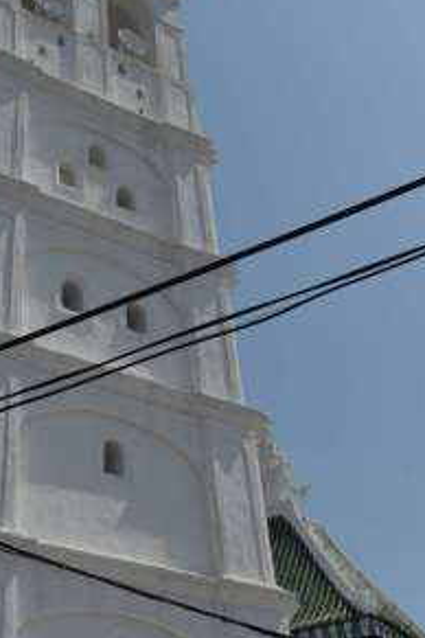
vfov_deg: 29.9
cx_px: 136
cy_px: 491
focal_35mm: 66
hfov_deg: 20.5
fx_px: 1169
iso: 100
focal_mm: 32
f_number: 8
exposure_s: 1/250
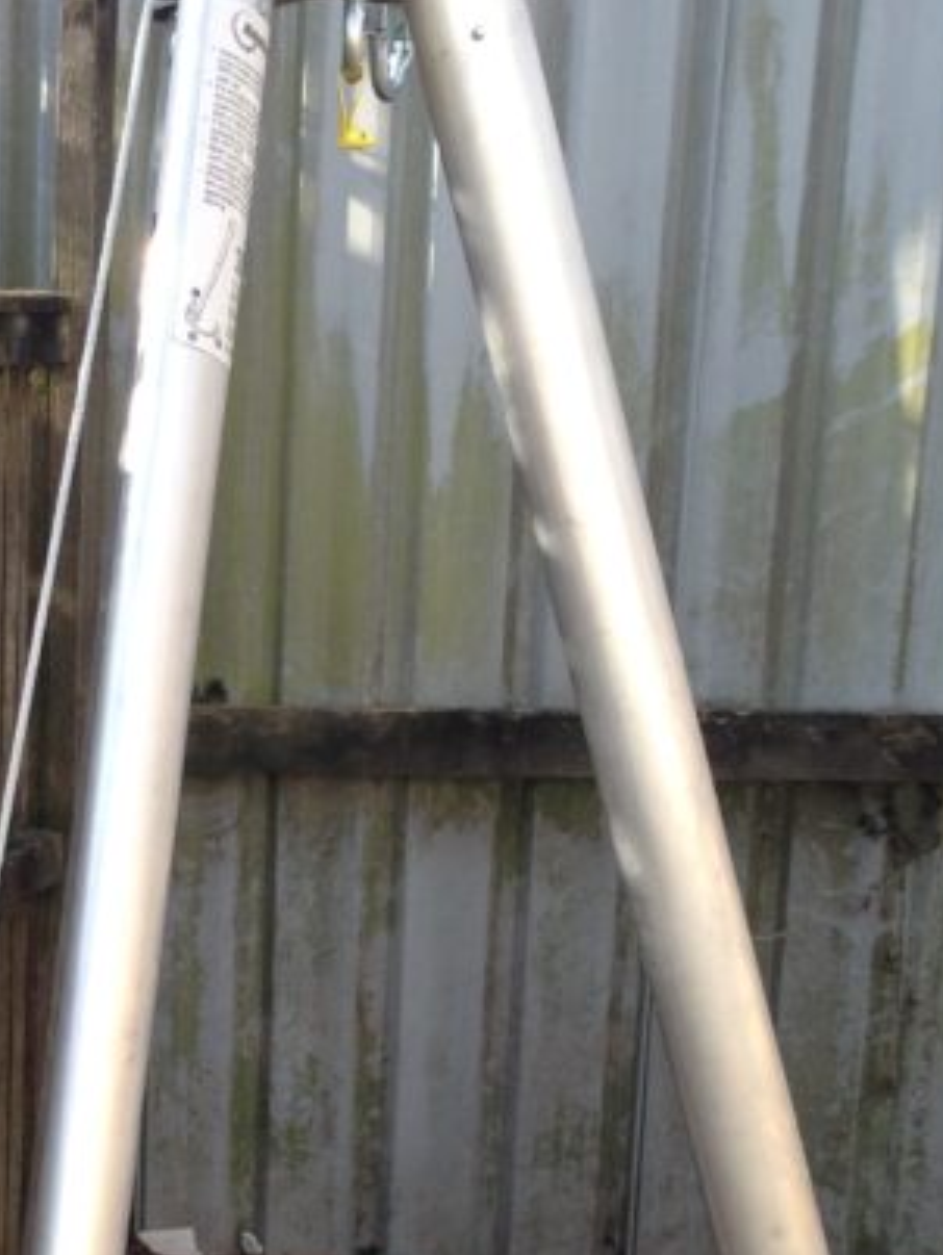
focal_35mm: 84
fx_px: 3048
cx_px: 187
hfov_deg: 17.4
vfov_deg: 22.6
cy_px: 1186
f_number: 2.4
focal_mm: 4.12
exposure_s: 1/467
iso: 50
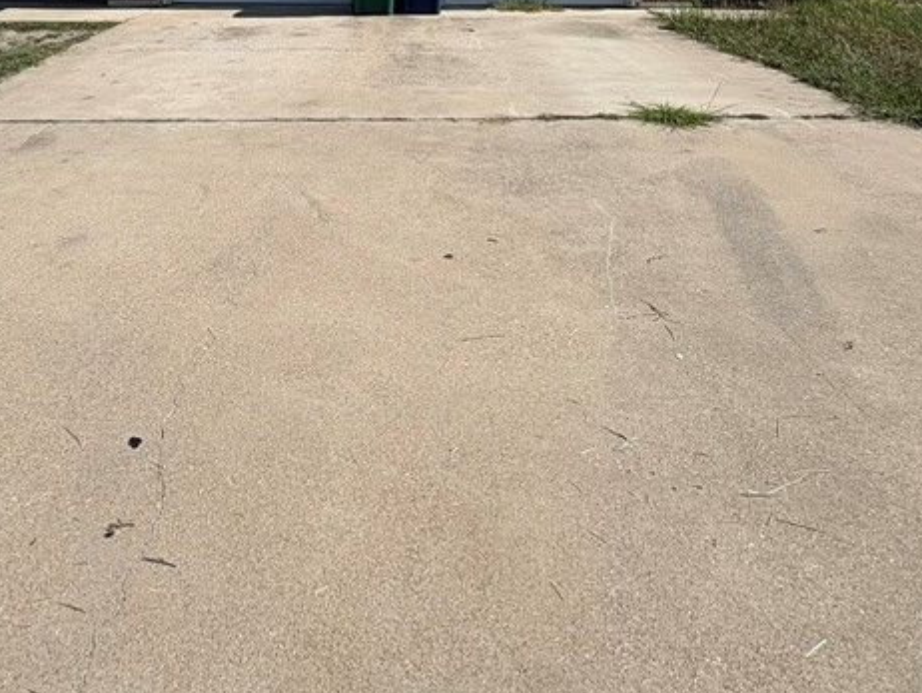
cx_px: 371
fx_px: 826
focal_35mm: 31
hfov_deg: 57.9
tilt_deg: +2.2
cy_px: -42
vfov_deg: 38.7
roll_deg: +0.4
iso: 50
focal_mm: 2.22
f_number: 2.2
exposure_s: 1/2083
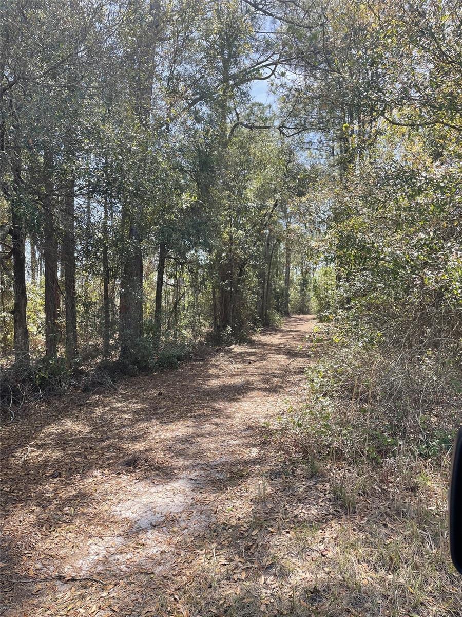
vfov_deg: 67.3
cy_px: 308
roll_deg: +1.4
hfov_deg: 53.1
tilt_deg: +1.6
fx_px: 463
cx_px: 231
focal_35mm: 26
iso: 32
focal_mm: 4.2
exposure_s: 1/673
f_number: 1.6
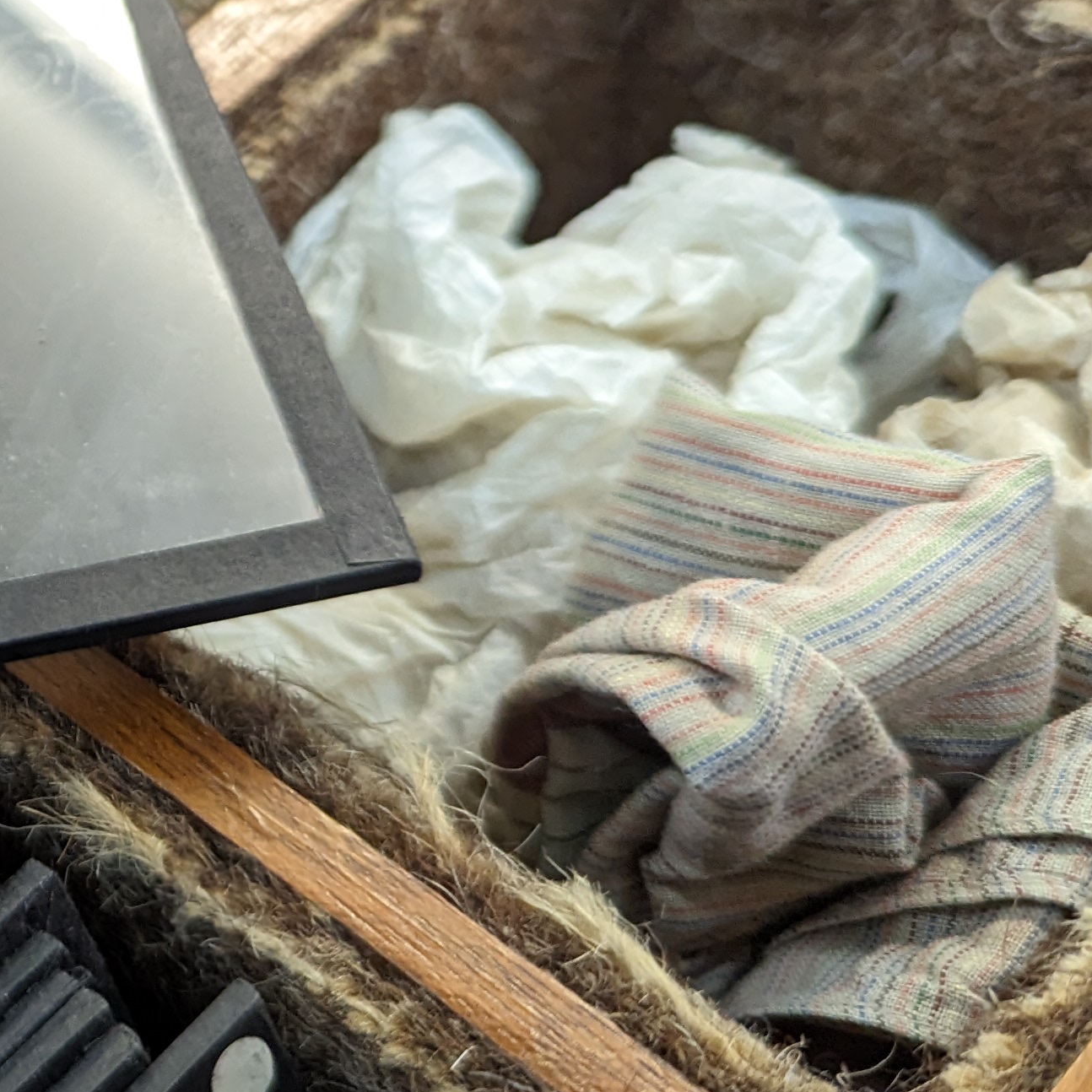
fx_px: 2391
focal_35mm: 67
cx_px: -345
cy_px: 159
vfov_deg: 25.1
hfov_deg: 22.8
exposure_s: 1/93.3
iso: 423
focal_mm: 6.81
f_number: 1.85
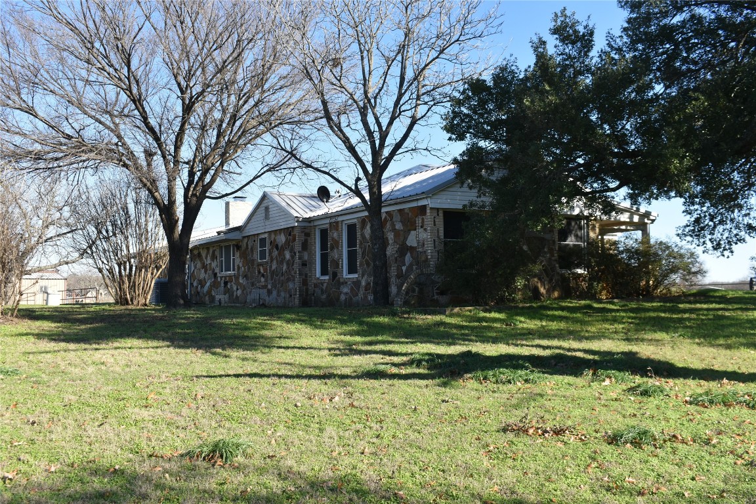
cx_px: 378
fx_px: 756
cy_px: 252
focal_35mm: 36
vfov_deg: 36.9
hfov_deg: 53.1
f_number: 8
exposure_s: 1/250
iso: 200
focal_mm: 24
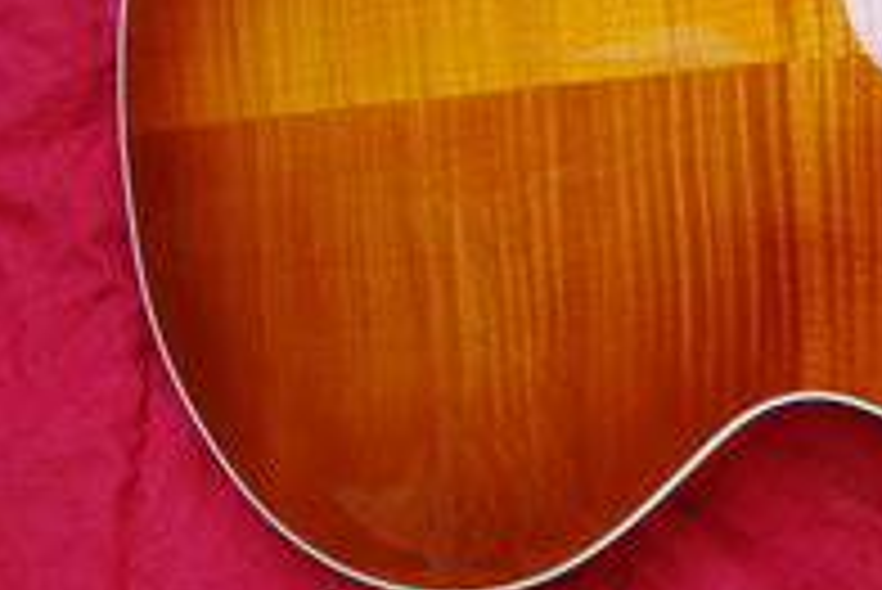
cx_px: 675
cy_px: 122
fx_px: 1422
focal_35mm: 58
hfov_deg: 33.7
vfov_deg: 23.1
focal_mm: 19
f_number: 5
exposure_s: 1/100
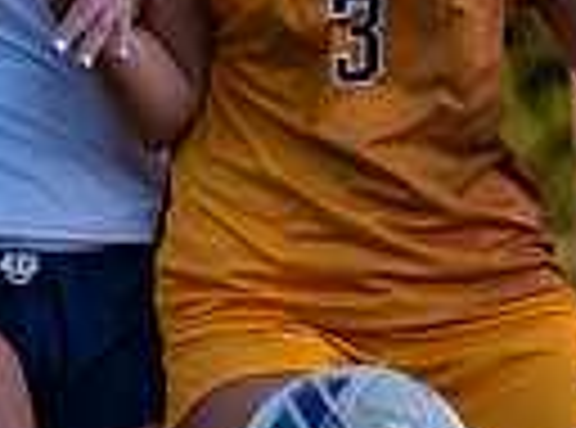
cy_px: 244
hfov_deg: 1.8
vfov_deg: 1.4
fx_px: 17920
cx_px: 0
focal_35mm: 1081
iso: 450
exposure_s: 1/3200
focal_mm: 120
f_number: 2.8
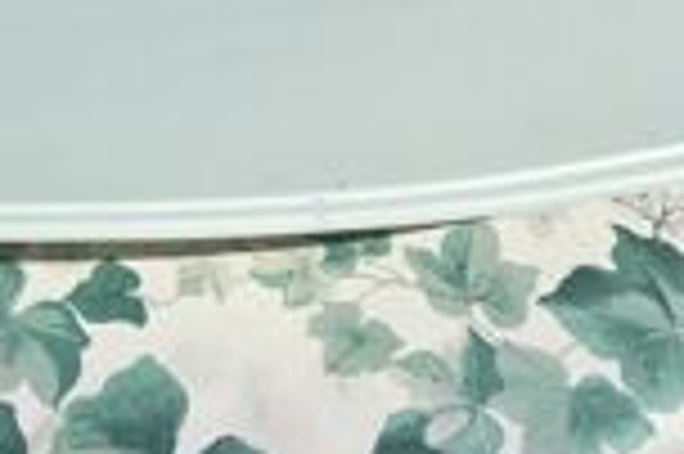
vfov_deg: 12.5
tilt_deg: -36.4
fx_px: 1936
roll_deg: +1.9
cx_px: 36
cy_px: -288
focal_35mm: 102
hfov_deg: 19.6
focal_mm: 3.3
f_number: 2.4
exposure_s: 1/4808
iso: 25
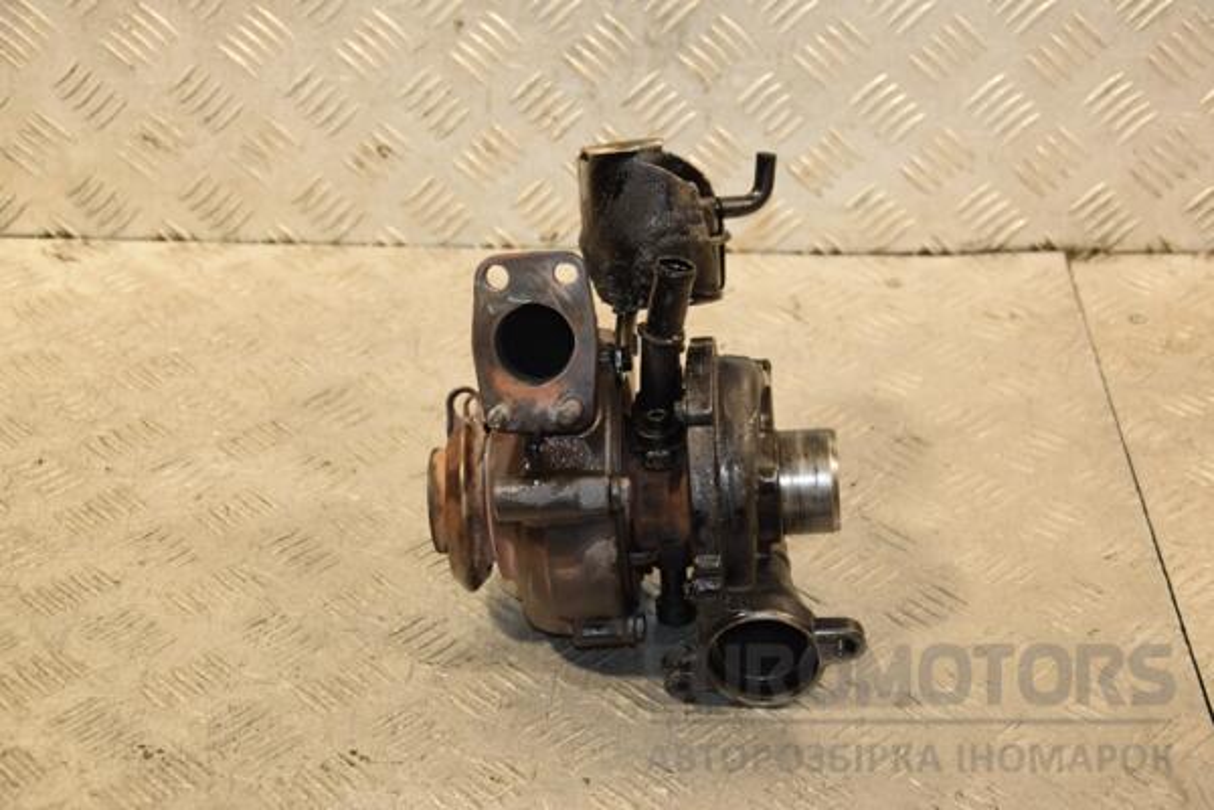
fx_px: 2276
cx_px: 607
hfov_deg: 29.9
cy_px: 405
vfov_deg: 20.2
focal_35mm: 68
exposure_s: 1/125
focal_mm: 45
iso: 800
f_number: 4.8
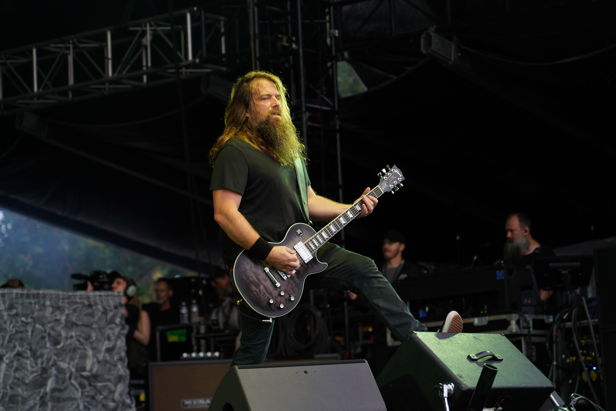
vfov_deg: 13.0
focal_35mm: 105
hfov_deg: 19.5
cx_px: 308
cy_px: 206
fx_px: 1797
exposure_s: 1/125
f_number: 4
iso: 320
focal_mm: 105
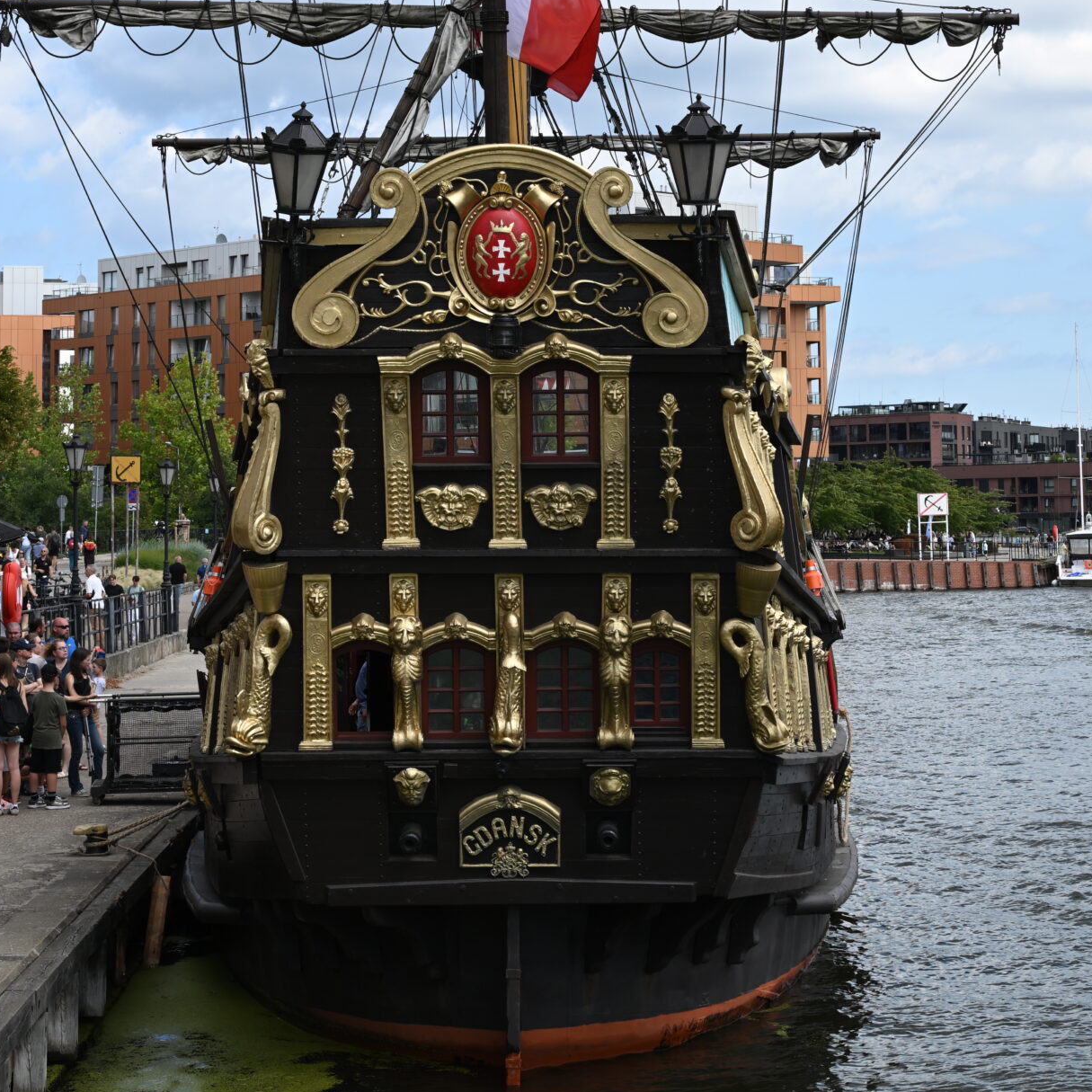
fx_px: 2748
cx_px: 585
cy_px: 220
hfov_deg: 22.5
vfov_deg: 22.2
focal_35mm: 77
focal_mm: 43
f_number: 8
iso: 100
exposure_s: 1/250
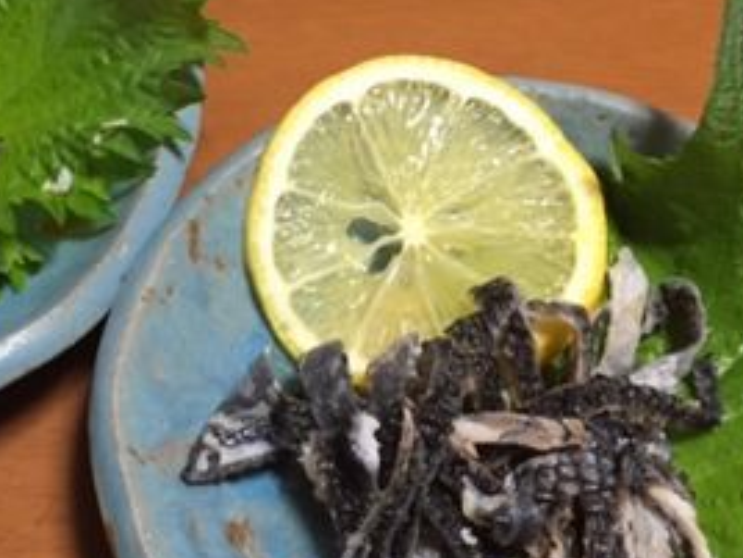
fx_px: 1116
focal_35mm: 52
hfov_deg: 36.2
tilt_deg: -61.3
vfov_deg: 28.0
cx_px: 208
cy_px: 341
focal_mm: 4.15
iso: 160
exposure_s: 1/30
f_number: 2.2
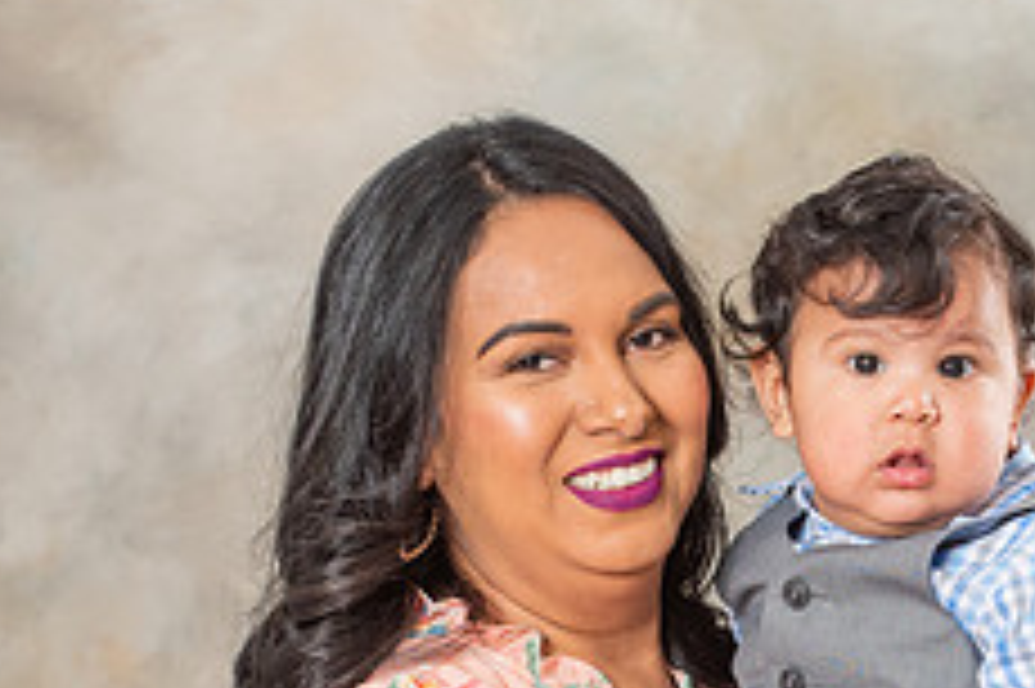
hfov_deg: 6.3
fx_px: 9452
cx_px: 784
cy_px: 791
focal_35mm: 329
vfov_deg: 4.2
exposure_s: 1/125
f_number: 5.6
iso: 200
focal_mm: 116
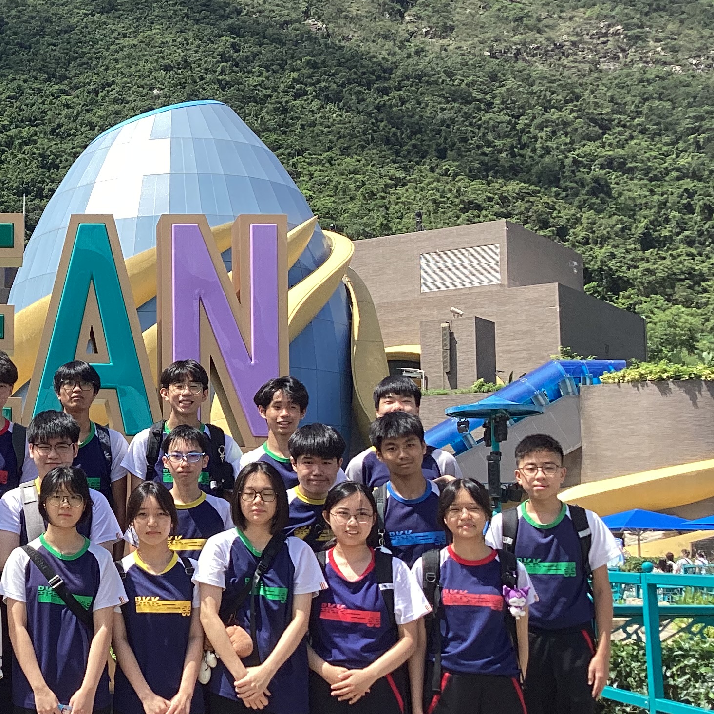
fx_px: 1423
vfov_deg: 28.1
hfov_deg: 26.2
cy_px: 383
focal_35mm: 61
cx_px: -46
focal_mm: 3.3
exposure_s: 1/762
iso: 25
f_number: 2.4
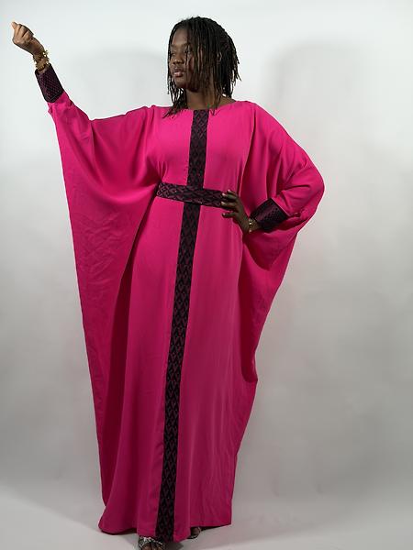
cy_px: 275
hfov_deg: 30.3
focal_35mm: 48
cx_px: 206
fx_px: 764
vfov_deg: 39.7
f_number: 1.78
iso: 80
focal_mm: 6.76
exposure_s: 1/100
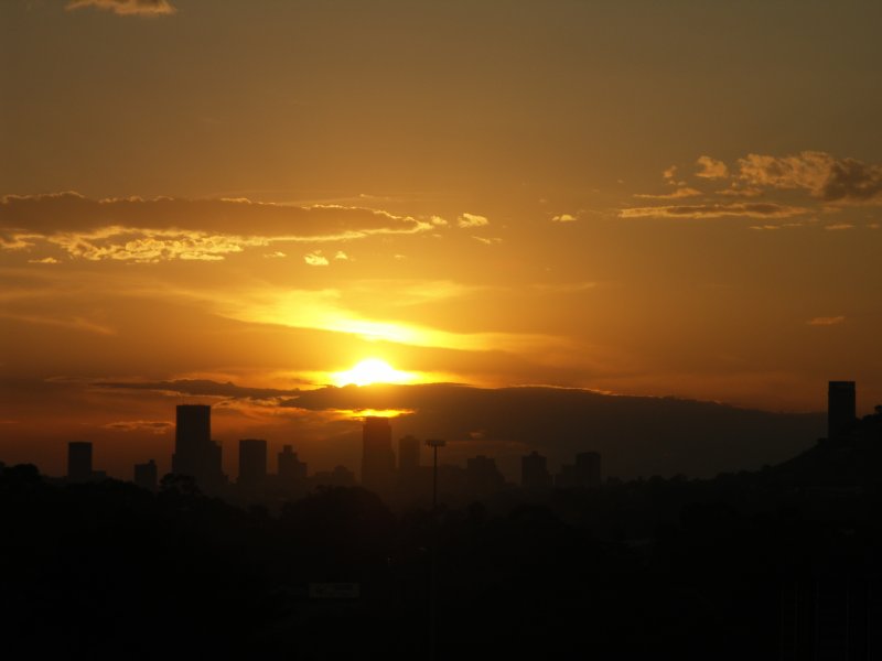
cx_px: 441
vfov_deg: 7.4
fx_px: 5096
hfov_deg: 9.9
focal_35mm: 200
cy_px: 330
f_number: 7.1
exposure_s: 1/800
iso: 50
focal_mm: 50.8
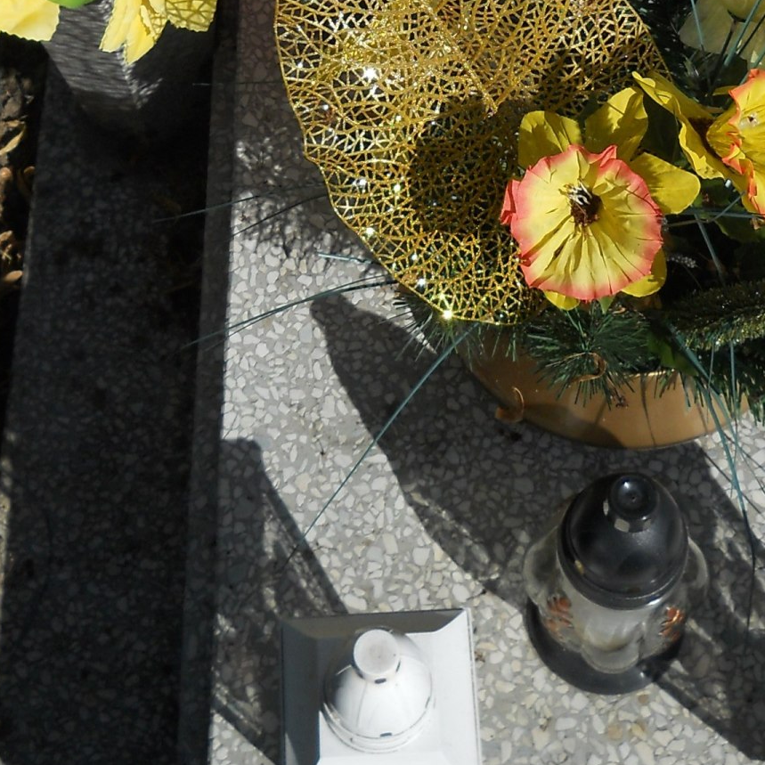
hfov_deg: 21.0
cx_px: 531
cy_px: 1
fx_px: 2050
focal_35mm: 82
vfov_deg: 20.5
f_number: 5.5
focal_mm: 6.72
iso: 80
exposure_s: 1/640
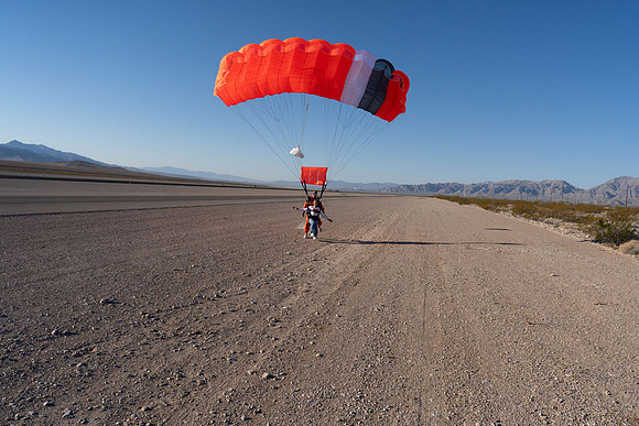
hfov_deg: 73.7
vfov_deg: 53.2
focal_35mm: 24
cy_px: 213
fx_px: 426
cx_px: 320
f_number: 10
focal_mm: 24
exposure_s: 1/2000
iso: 800
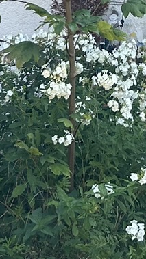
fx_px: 1054
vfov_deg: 13.5
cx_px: 203
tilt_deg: -3.4
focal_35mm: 153
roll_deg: +0.8
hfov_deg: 7.8
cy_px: -93
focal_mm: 5.7
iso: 50
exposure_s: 1/497
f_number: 1.5
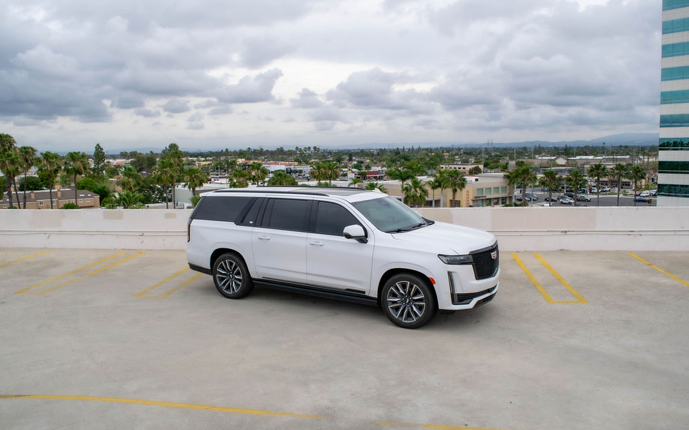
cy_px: 219
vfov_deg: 43.1
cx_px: 342
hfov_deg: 64.6
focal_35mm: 29
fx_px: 544
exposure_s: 1/1600
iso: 400
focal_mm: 18
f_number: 6.3
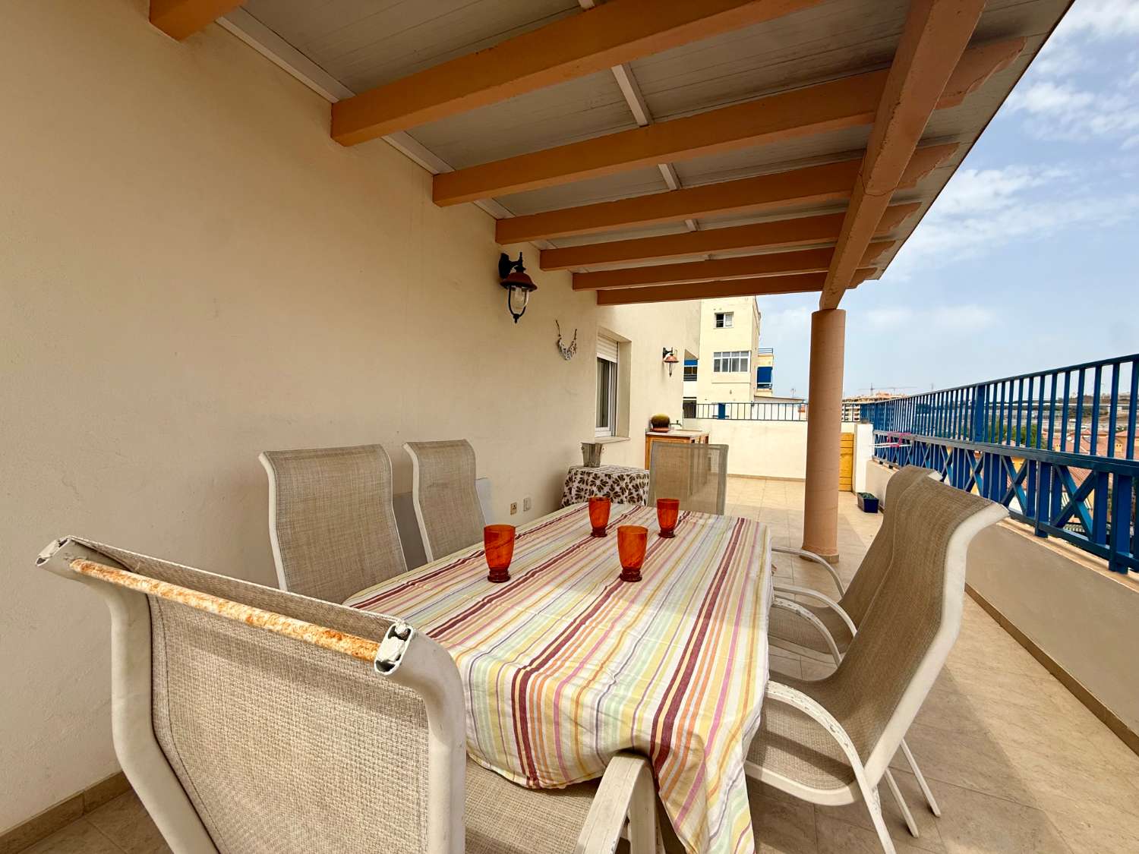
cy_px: 427
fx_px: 461
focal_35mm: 14
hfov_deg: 102.1
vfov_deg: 85.7
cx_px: 570
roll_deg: -2.0
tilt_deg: -3.0
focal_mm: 2.22
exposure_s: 1/1656
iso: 50
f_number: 2.2
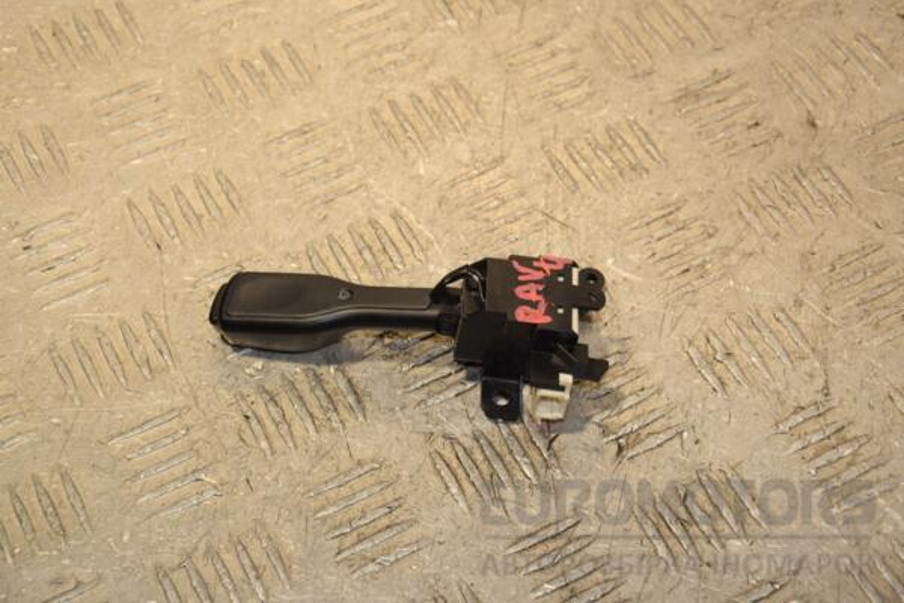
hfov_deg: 26.0
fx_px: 1959
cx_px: 452
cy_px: 302
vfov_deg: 17.5
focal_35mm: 78
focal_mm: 52
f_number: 7.1
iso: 800
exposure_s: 1/200
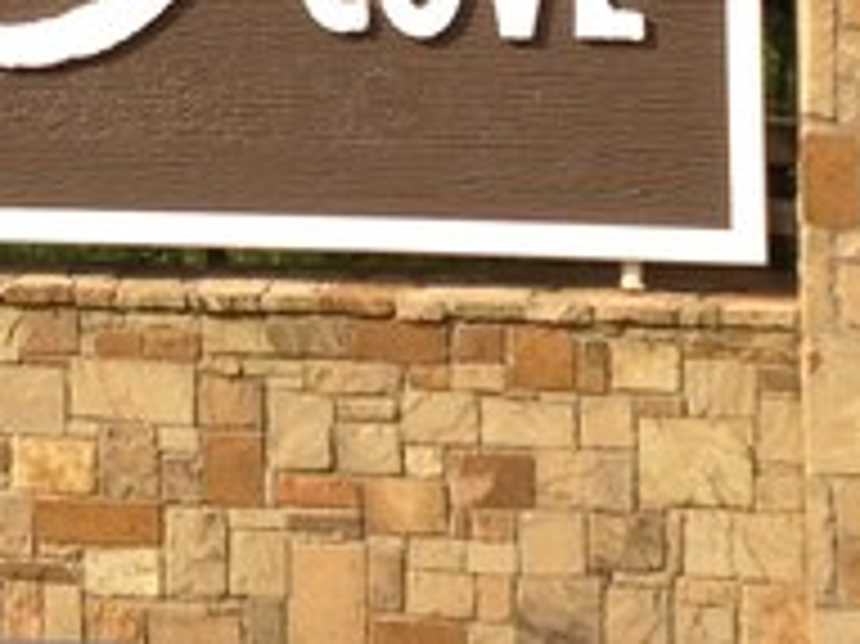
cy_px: -178
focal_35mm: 174
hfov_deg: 11.3
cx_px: 113
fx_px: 4320
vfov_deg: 8.4
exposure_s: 1/935
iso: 64
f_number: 2.4
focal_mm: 4.28
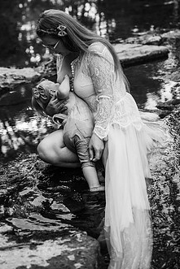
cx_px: 66
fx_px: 539
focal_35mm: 72
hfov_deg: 18.9
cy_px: 93
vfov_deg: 27.9
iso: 500
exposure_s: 1/1600
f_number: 3.2
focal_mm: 53
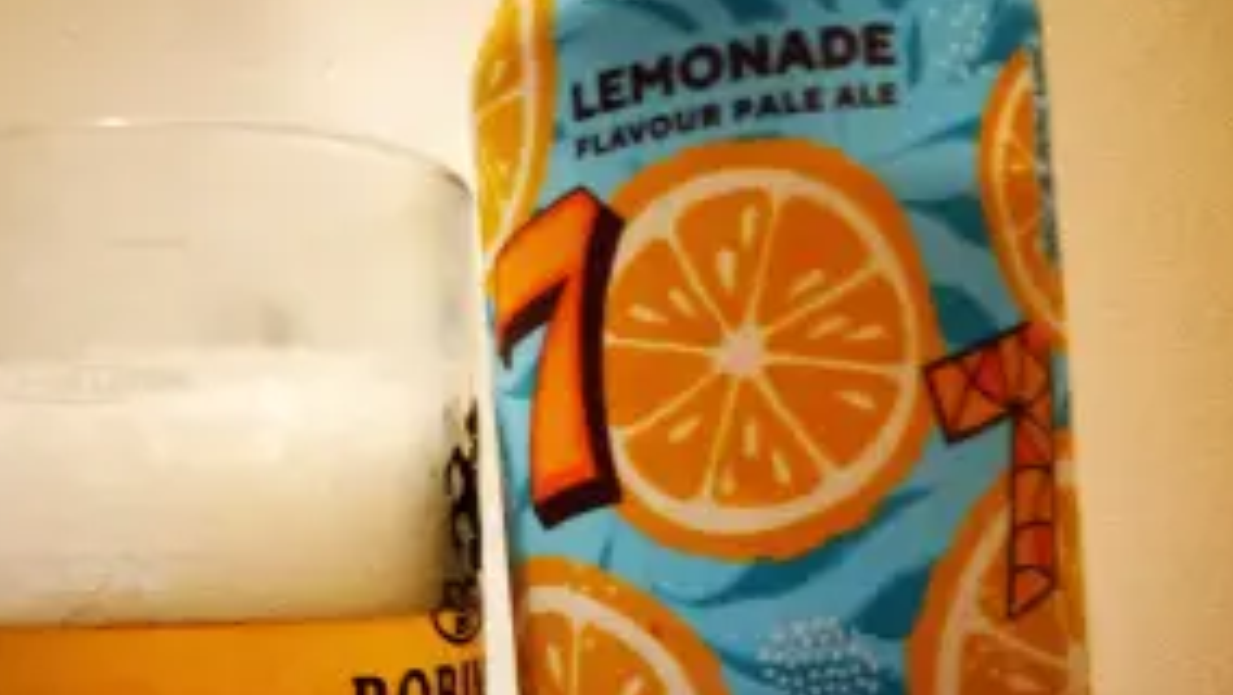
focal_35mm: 43
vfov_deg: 27.2
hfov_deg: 46.7
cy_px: 556
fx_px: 1406
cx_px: 425
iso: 2312
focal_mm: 3.54
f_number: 2
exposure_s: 1/11.1
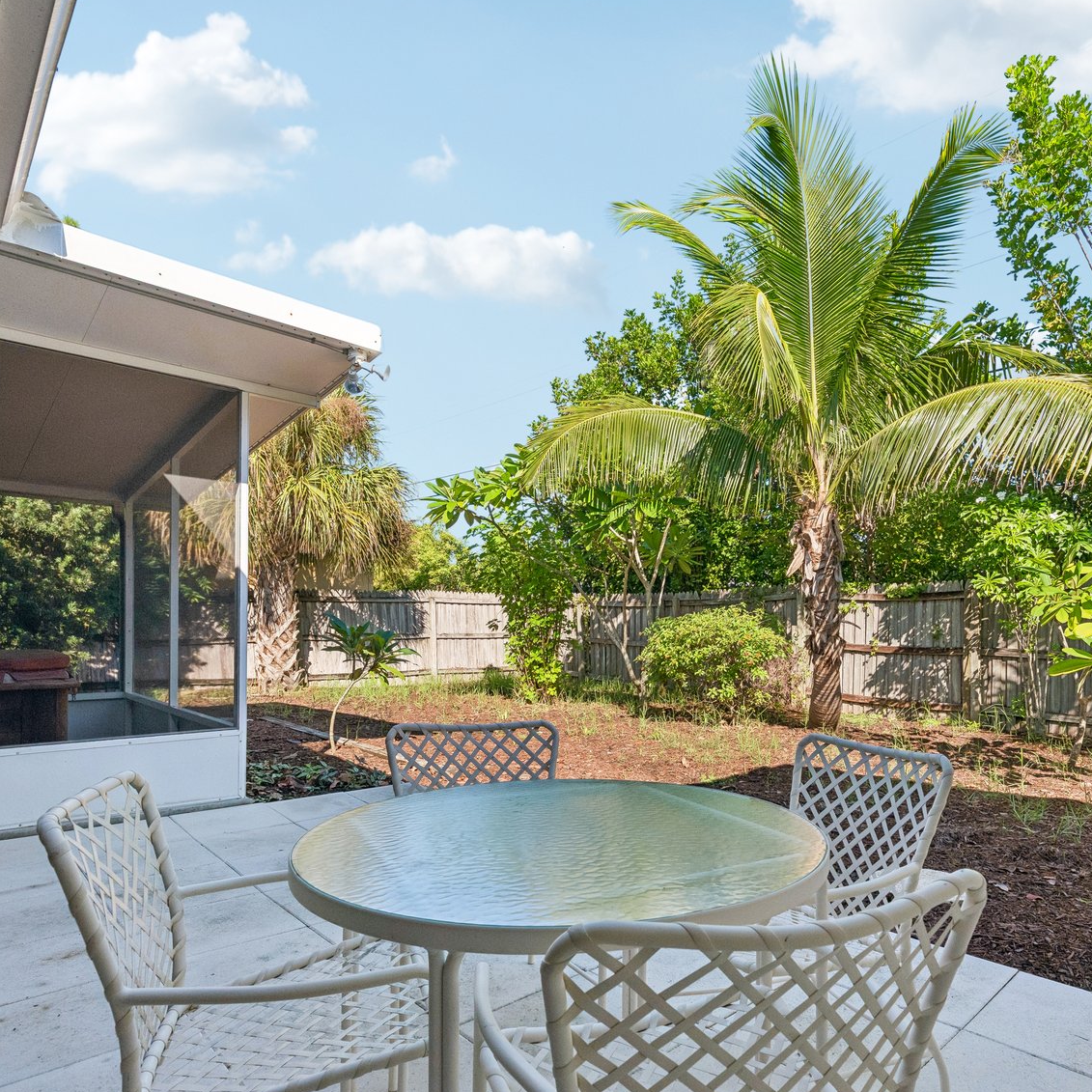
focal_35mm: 20
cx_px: 648
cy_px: 635
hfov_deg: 74.1
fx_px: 714
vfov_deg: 74.3
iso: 800
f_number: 8
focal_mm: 13
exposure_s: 1/1000
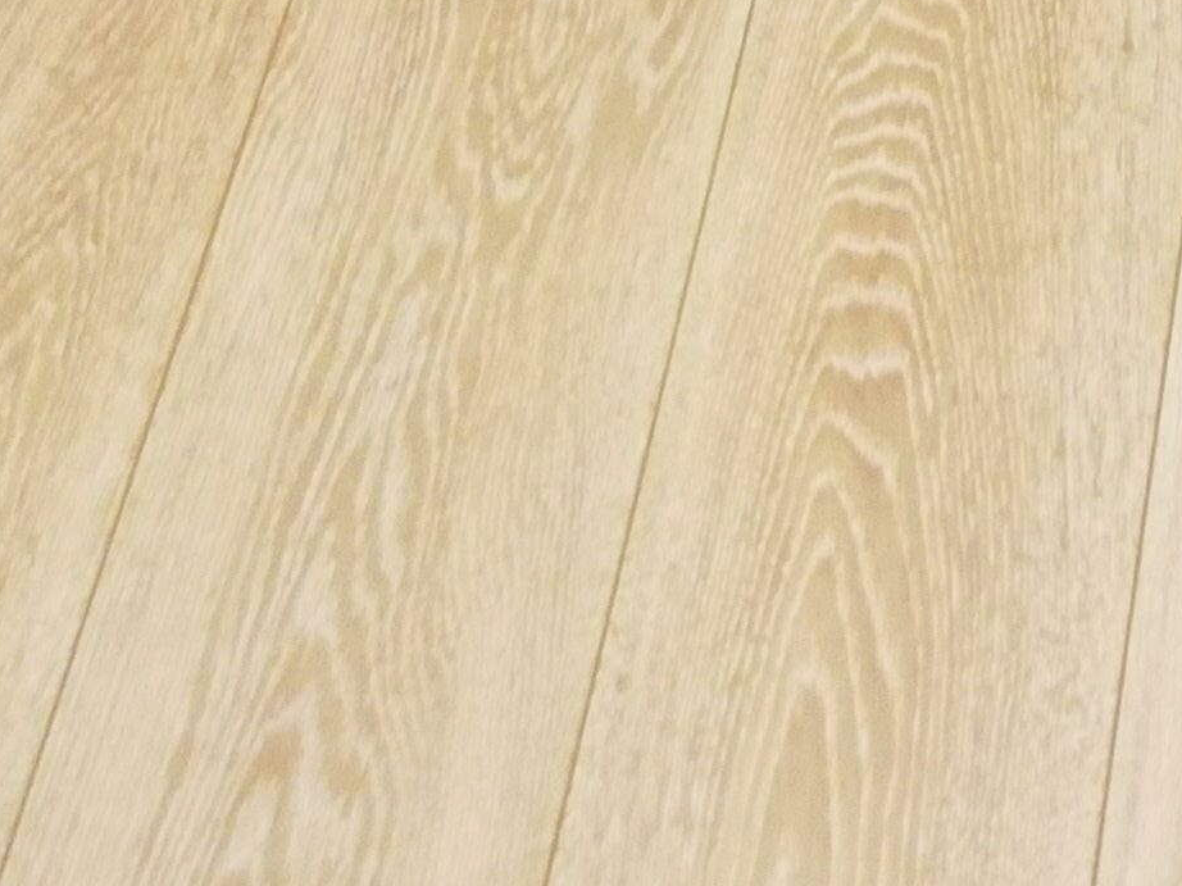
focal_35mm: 130
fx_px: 4438
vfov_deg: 10.5
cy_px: -889
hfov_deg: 13.8
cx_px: 2026
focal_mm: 3.81
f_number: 2.2
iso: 400
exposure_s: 1/25
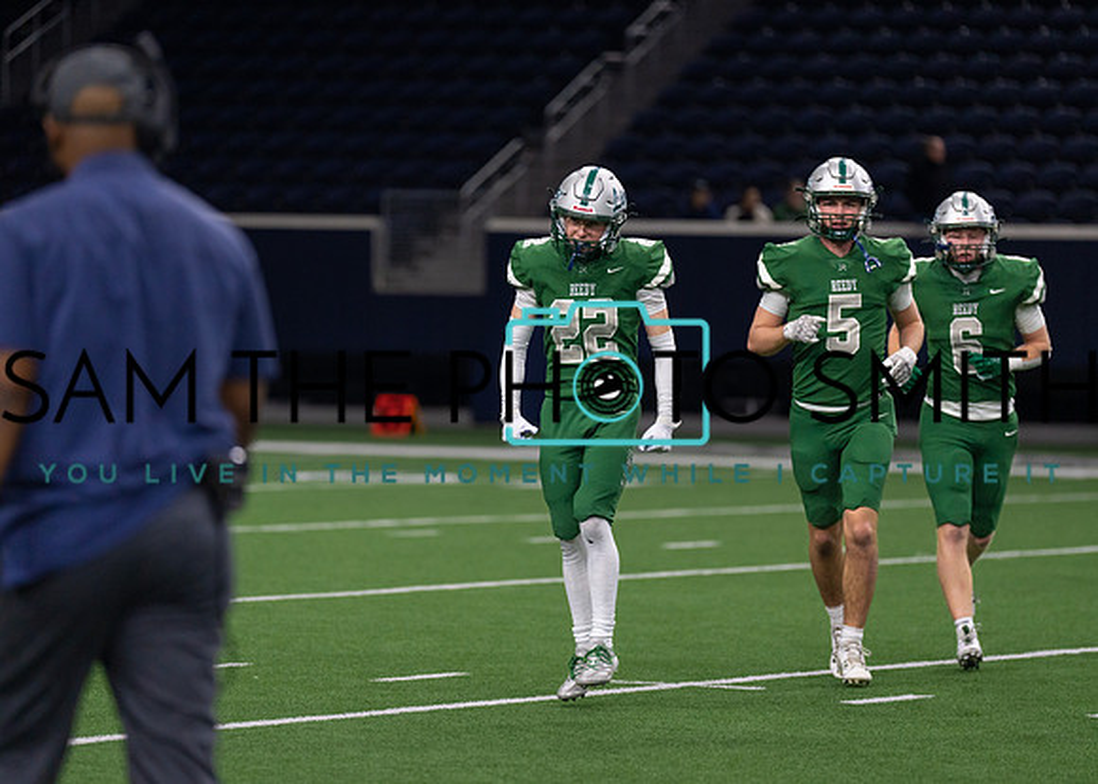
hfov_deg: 9.6
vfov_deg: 6.9
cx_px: 549
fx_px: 6534
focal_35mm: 210
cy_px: 392
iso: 1600
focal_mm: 200
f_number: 2.8
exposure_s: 1/1000
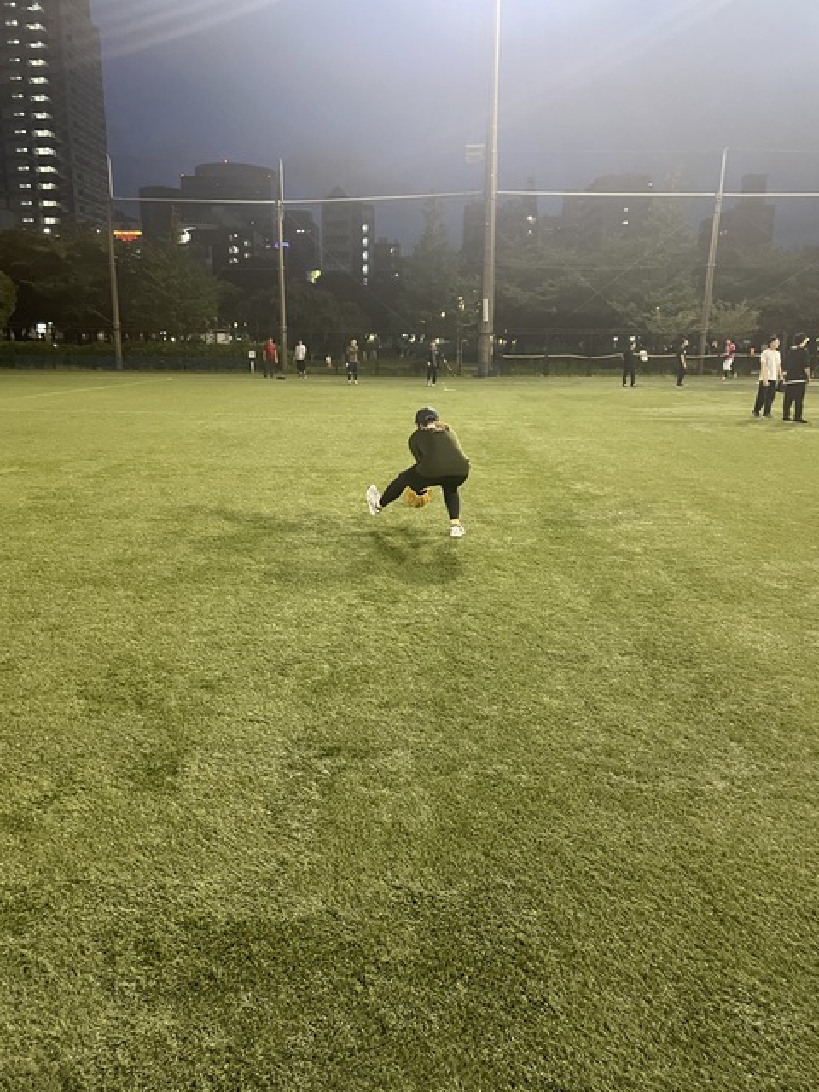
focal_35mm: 26
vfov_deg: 67.3
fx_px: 820
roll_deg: +0.2
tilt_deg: -12.7
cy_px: 546
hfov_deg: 53.1
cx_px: 410
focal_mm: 4.2
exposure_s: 1/50
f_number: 1.6
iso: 320
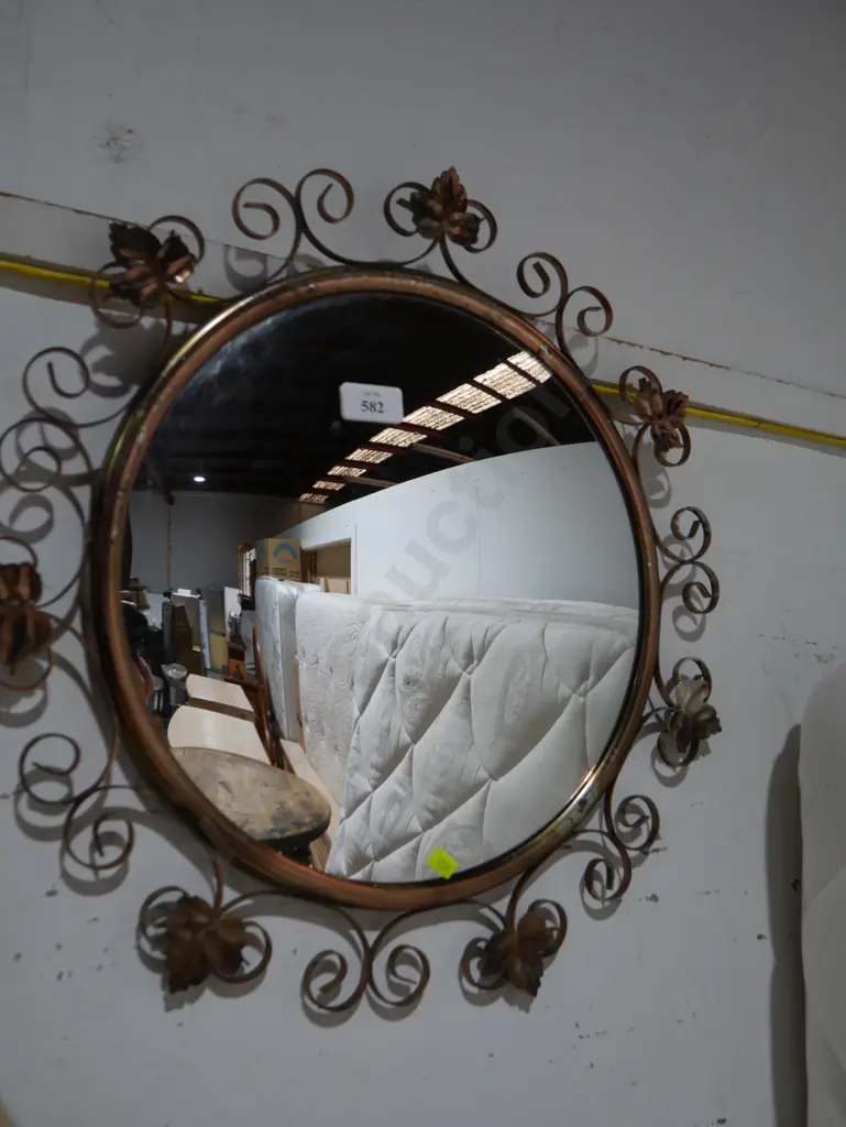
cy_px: 564
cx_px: 423
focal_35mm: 32
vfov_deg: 56.8
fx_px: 1042
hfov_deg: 44.2
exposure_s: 1/125
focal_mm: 16
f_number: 3.6
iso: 200
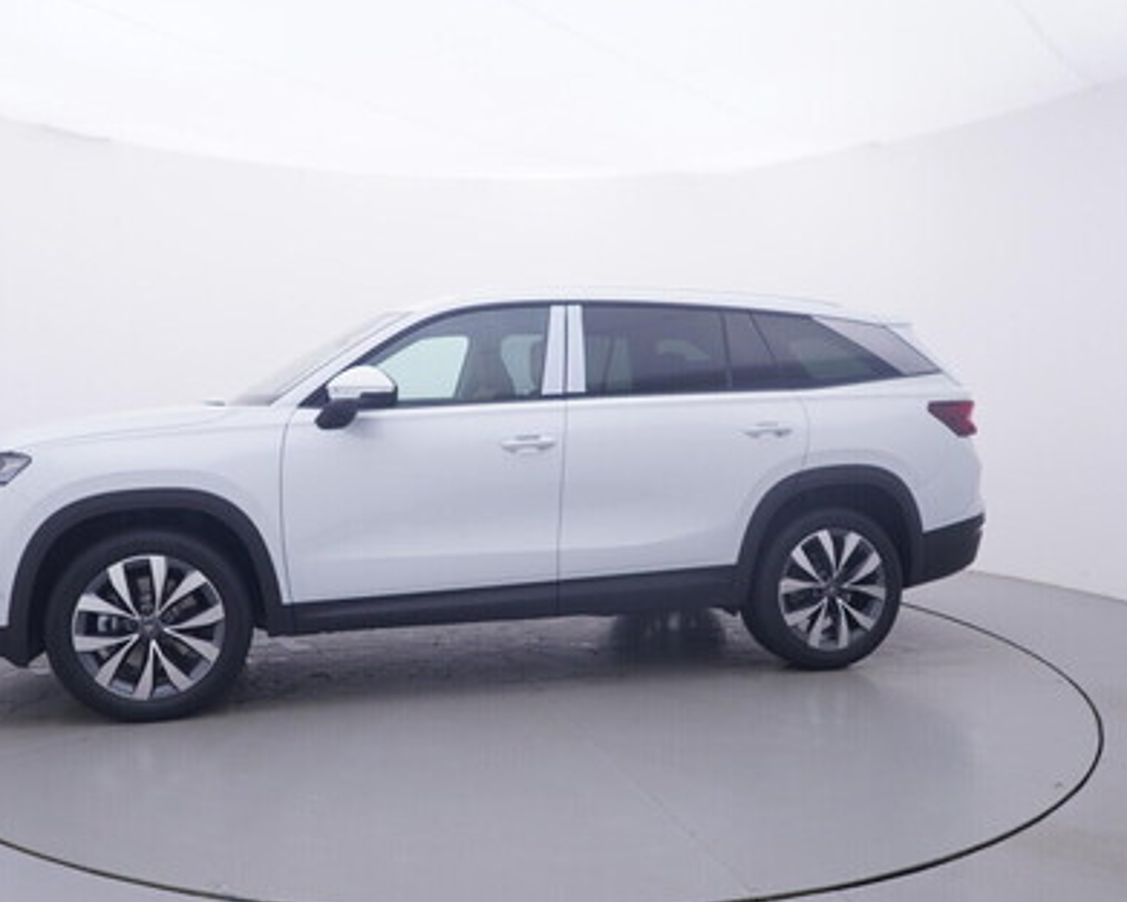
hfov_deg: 59.1
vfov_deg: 49.0
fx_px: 990
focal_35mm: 30
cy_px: 445
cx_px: 486
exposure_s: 1/80
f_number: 5
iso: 200
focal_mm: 15
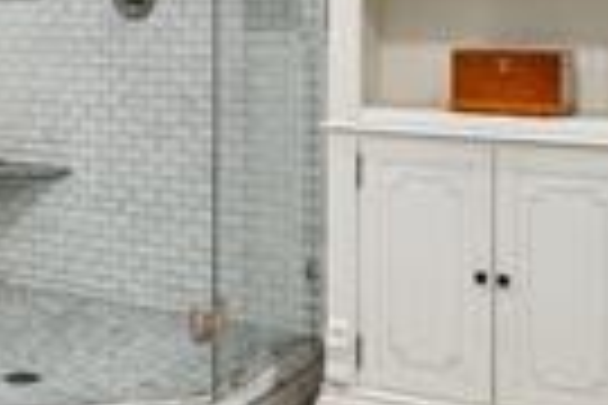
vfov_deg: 18.6
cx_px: 104
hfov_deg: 27.8
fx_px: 1199
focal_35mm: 71
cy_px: -22
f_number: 11
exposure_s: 2
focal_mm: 15
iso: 100
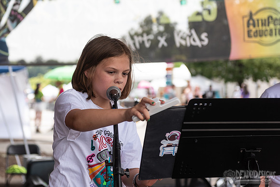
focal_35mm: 91
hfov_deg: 22.4
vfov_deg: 15.1
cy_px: 66
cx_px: 99
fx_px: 706
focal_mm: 70
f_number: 5
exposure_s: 1/320
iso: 200
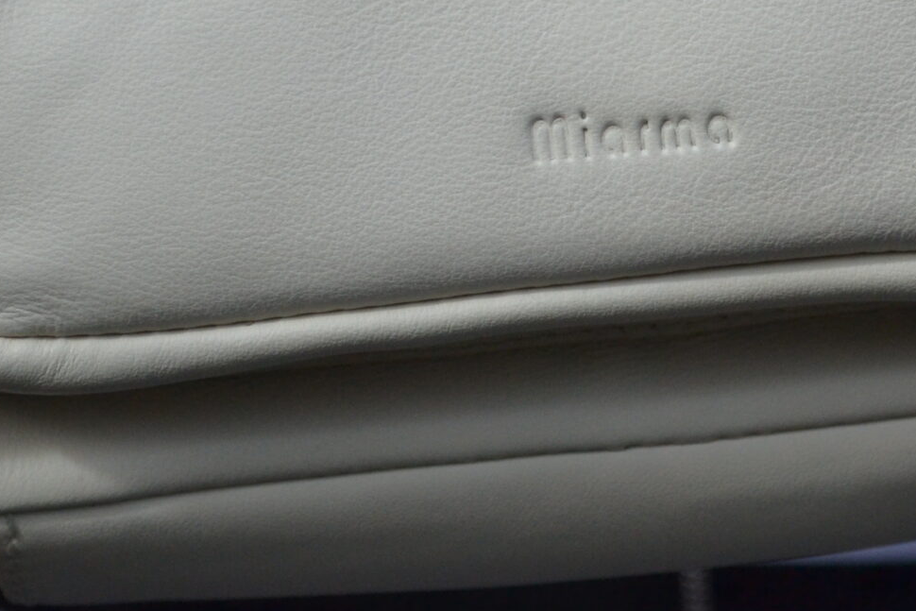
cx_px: 734
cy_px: -85
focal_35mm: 190
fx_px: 4835
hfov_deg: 10.8
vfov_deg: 7.2
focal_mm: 48
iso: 800
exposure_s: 1/3200
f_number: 5.6
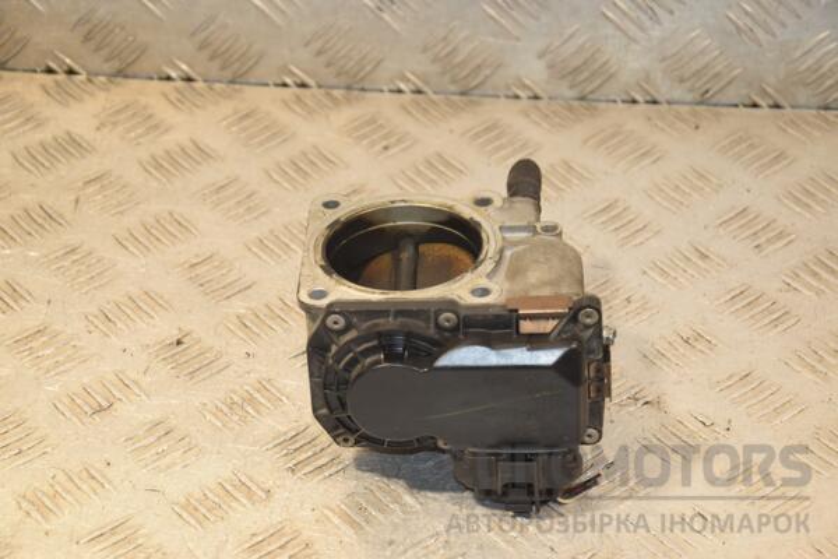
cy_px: 280
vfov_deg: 14.7
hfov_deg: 21.9
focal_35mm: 93
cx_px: 419
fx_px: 2165
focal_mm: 62
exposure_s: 1/200
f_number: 6.3
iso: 800
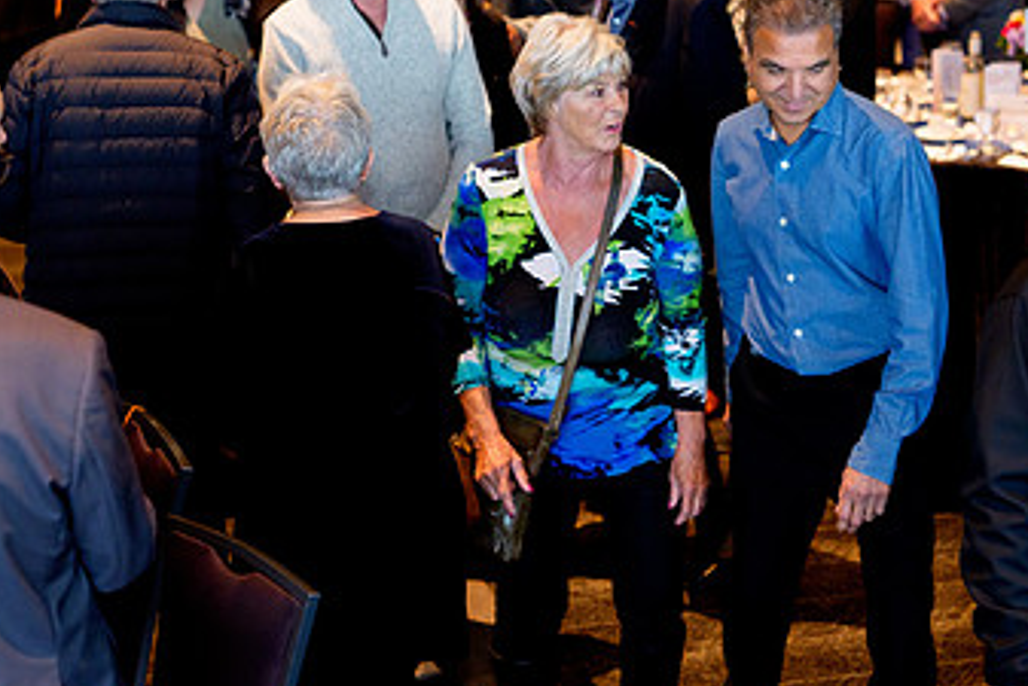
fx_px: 2457
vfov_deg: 15.9
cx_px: 494
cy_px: 273
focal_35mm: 86
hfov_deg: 23.6
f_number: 2
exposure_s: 1/200
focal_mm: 50
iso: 3200
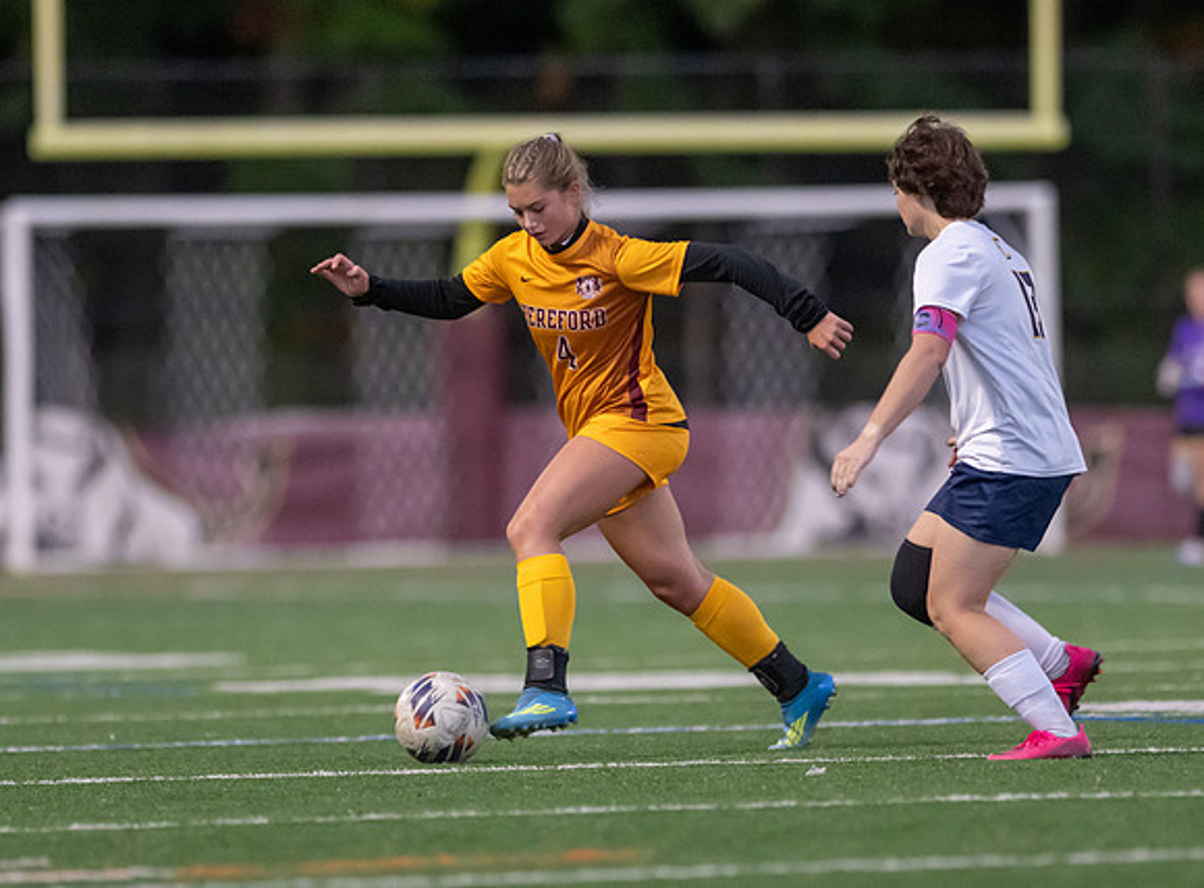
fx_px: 16925
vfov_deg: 3.0
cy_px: 573
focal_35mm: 489
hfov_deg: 4.1
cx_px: 604
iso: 6400
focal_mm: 300
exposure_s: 1/1000
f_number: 2.8
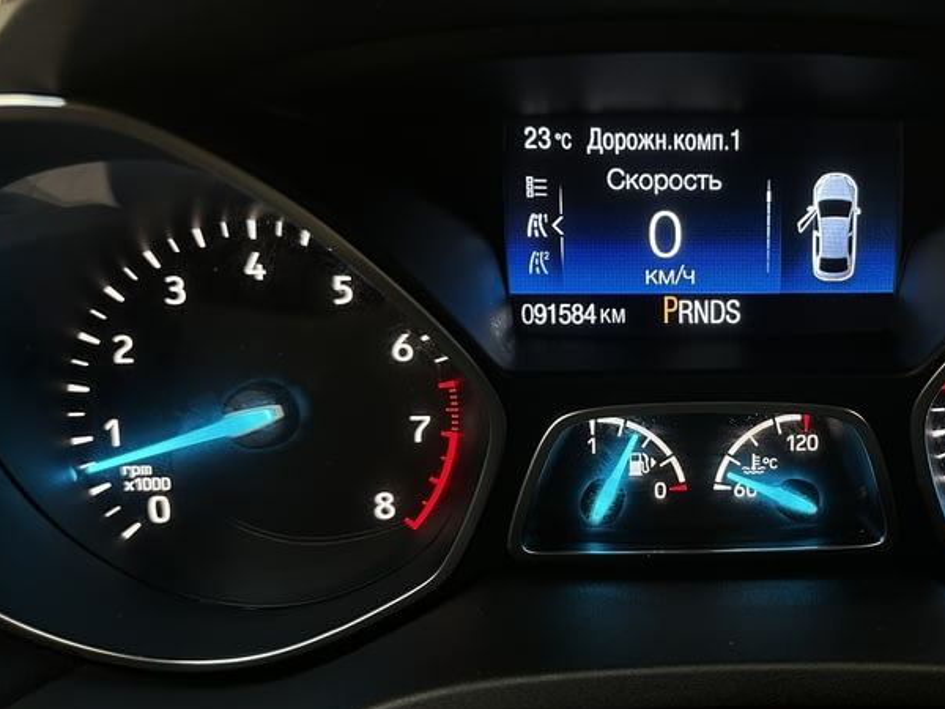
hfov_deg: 49.5
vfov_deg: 39.6
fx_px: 983
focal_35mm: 36
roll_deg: -1.2
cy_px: 406
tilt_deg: -27.1
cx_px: 695
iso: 400
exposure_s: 1/50
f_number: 1.78
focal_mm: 6.86
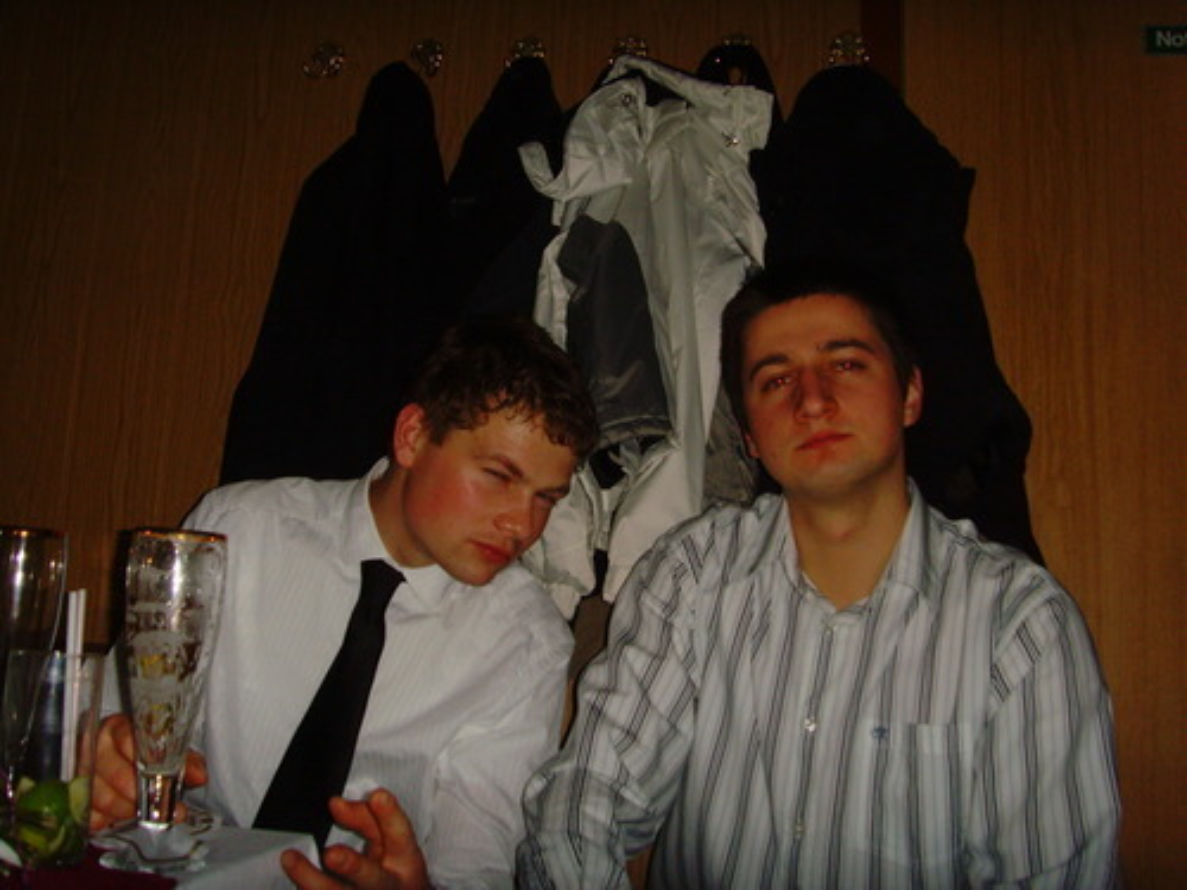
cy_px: 445
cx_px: 594
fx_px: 1337
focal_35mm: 39
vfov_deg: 36.8
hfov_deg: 47.9
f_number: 3.5
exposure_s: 1/45
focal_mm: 6.6
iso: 200
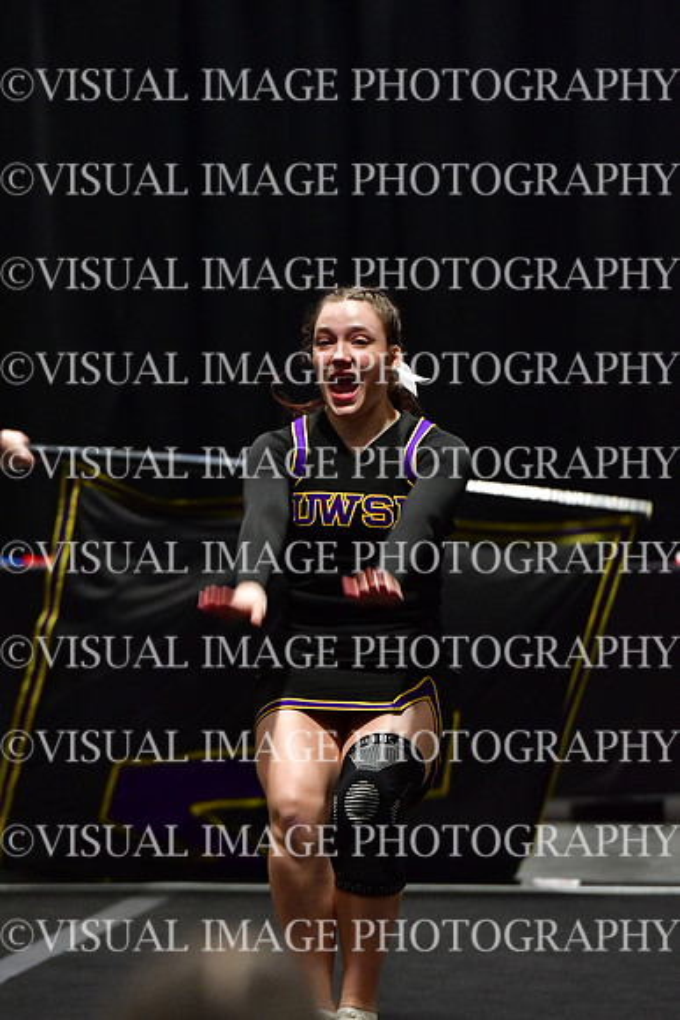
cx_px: 340
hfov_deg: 4.6
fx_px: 8494
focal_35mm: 300
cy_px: 510
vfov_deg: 6.9
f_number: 4
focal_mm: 200
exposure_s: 1/400
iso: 4000
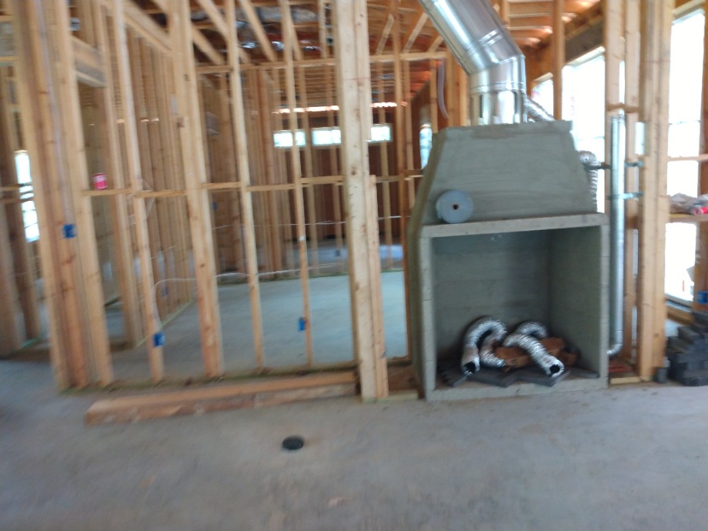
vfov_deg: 66.0
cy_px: 266
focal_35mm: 20
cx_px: 354
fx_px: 409
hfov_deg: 81.7
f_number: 2
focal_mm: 3.54
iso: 353
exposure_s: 1/30
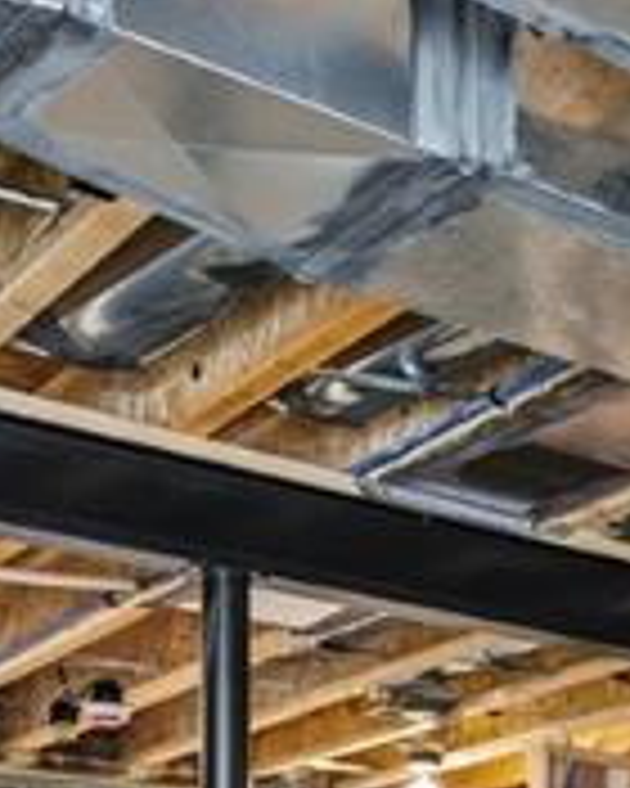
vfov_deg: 21.9
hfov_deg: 17.0
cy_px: 1063
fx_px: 1795
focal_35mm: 77
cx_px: 1071
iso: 50
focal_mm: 14
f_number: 9
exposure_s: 1/2.5
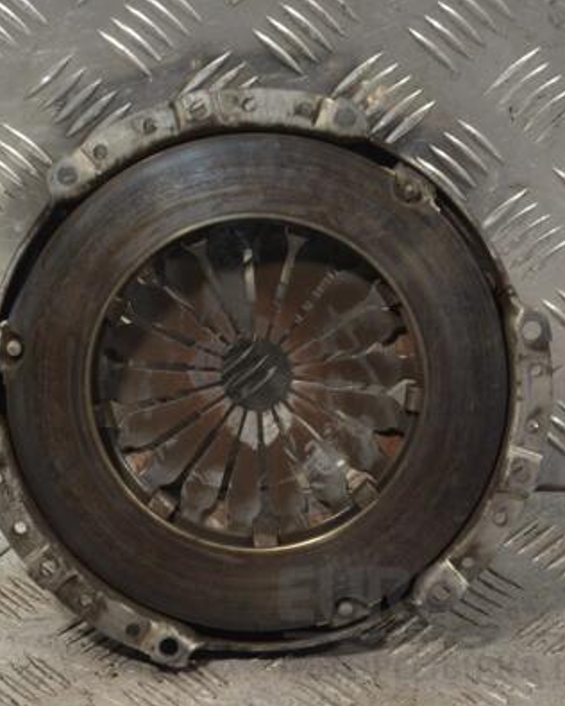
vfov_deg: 16.3
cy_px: 356
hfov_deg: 13.1
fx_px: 2460
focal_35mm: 118
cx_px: 245
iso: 500
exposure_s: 1/60
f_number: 5.6
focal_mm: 55
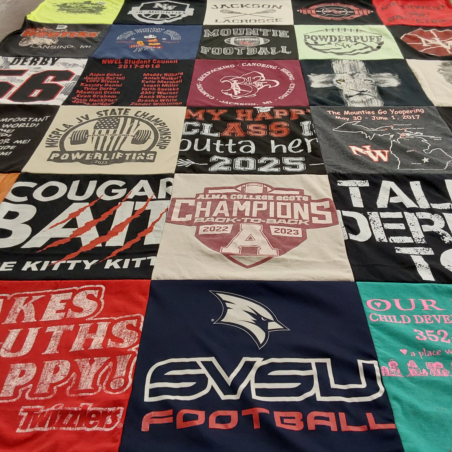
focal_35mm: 34
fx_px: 502
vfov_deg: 48.5
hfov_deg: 48.4
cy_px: 228
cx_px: 244
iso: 125
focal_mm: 2.91
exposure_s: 1/60
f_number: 1.9
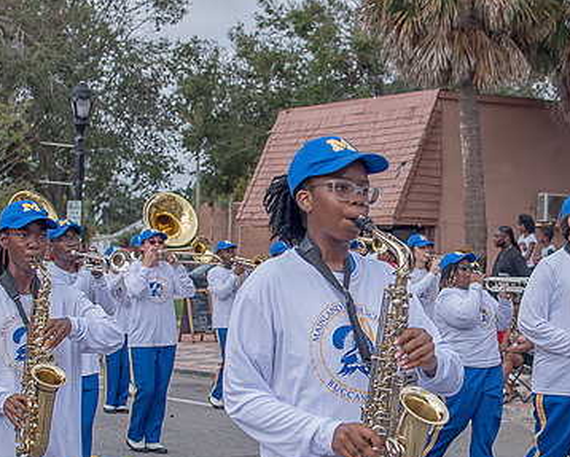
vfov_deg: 19.4
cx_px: 374
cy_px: 292
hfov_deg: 24.0
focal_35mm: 79
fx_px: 1334
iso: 100
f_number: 4
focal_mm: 35
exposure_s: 1/500
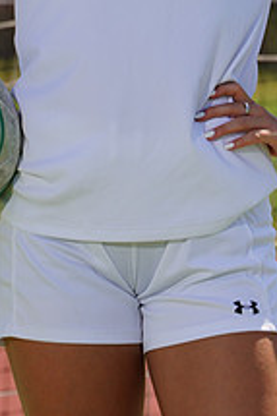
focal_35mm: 1081
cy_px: -75
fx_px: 12496
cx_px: 170
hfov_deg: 1.3
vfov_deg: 1.9
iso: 200
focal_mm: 400
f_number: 13
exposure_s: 1/250
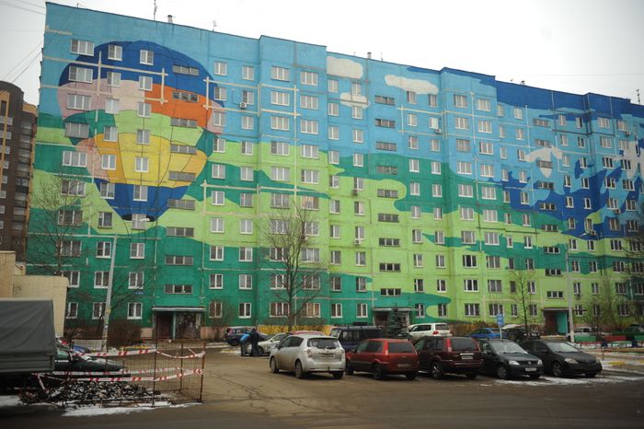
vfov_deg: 41.1
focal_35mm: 32
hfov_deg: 58.7
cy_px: 214
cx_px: 322
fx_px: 572
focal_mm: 32
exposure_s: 1/125
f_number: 2.8
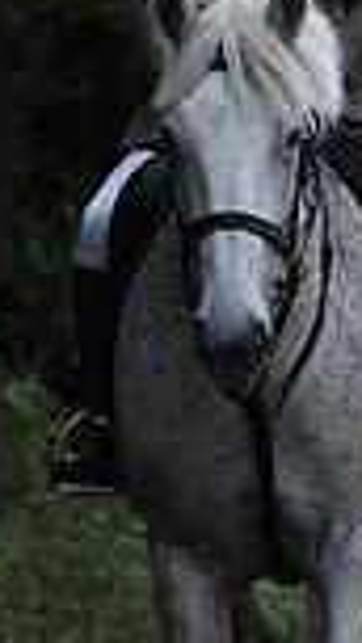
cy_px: 445
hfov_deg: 1.8
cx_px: 829
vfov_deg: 3.2
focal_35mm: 675
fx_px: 11525
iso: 3200
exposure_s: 1/500
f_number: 5
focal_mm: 170
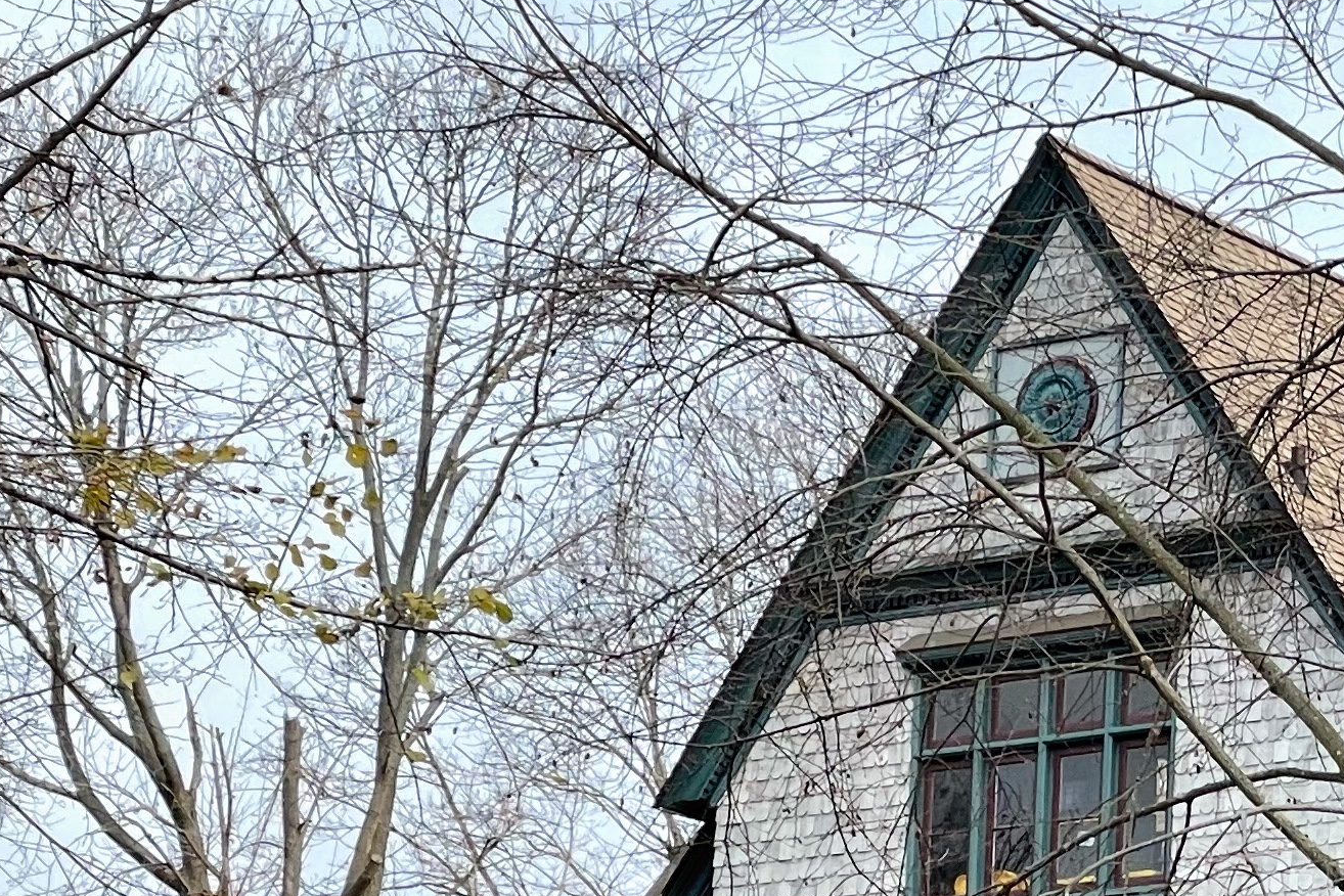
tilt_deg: +8.0
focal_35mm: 166
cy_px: 1269
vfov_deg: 8.1
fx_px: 6197
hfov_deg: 12.1
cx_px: 1658
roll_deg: -1.3
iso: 25
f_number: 2
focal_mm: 6
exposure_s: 1/639
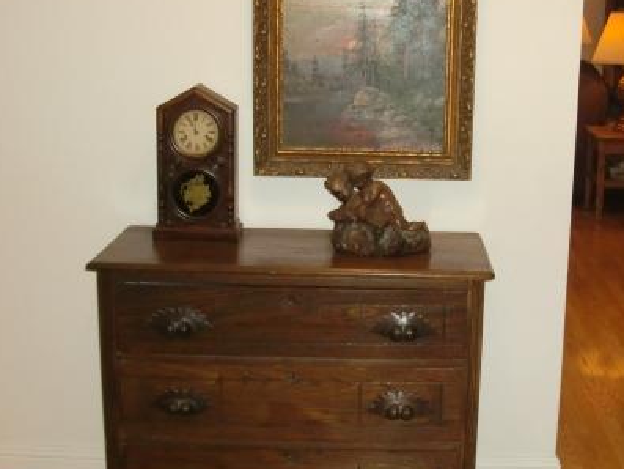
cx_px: 467
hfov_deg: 32.6
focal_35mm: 58
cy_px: 231
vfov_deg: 25.2
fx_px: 1046
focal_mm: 6.3
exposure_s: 1/60
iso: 400
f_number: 2.8
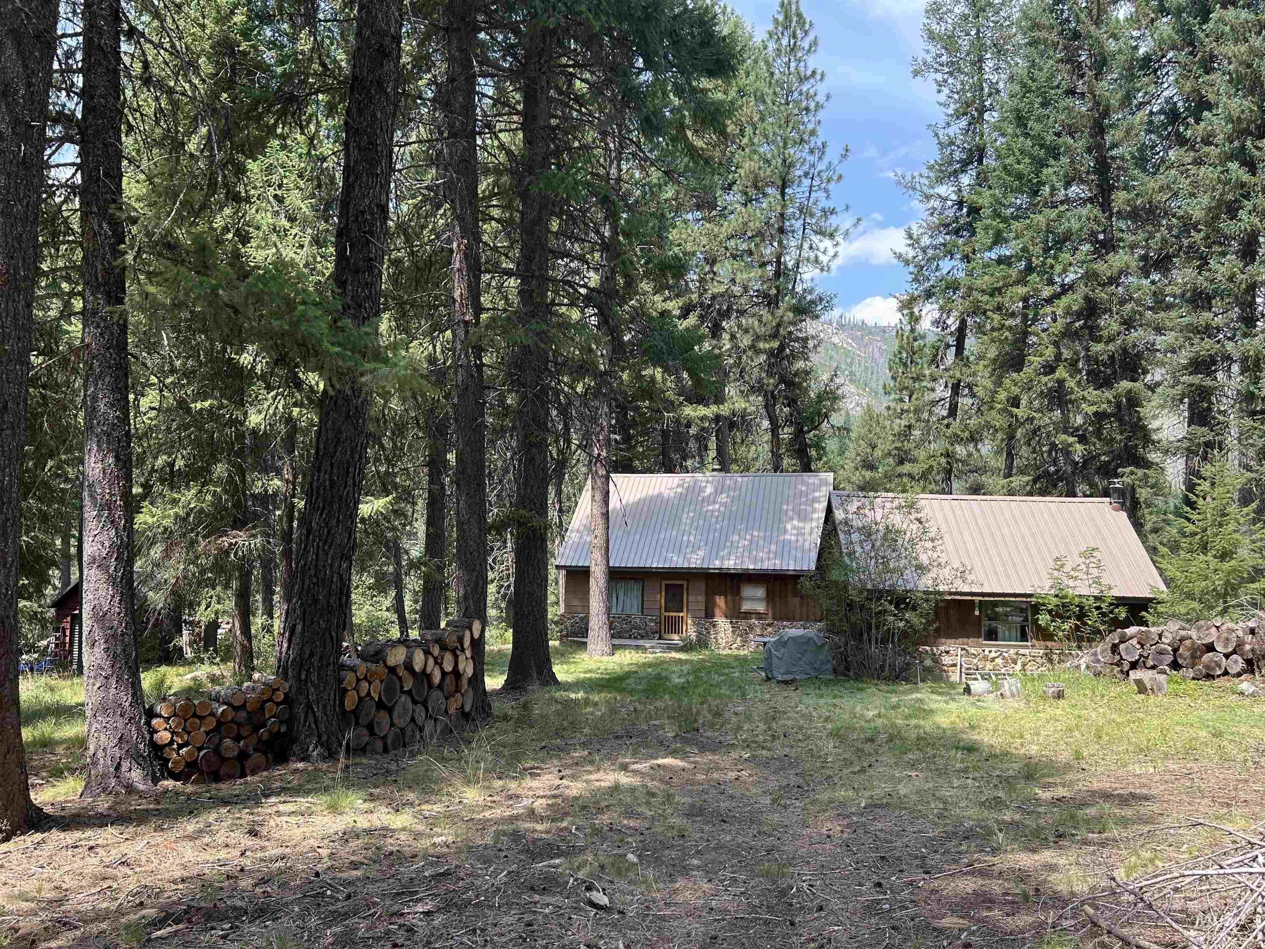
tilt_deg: +5.1
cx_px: 632
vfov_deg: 53.1
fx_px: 950
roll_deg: -2.1
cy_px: 474
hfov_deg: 67.3
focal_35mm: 26
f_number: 1.5
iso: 50
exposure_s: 1/924
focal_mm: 5.7
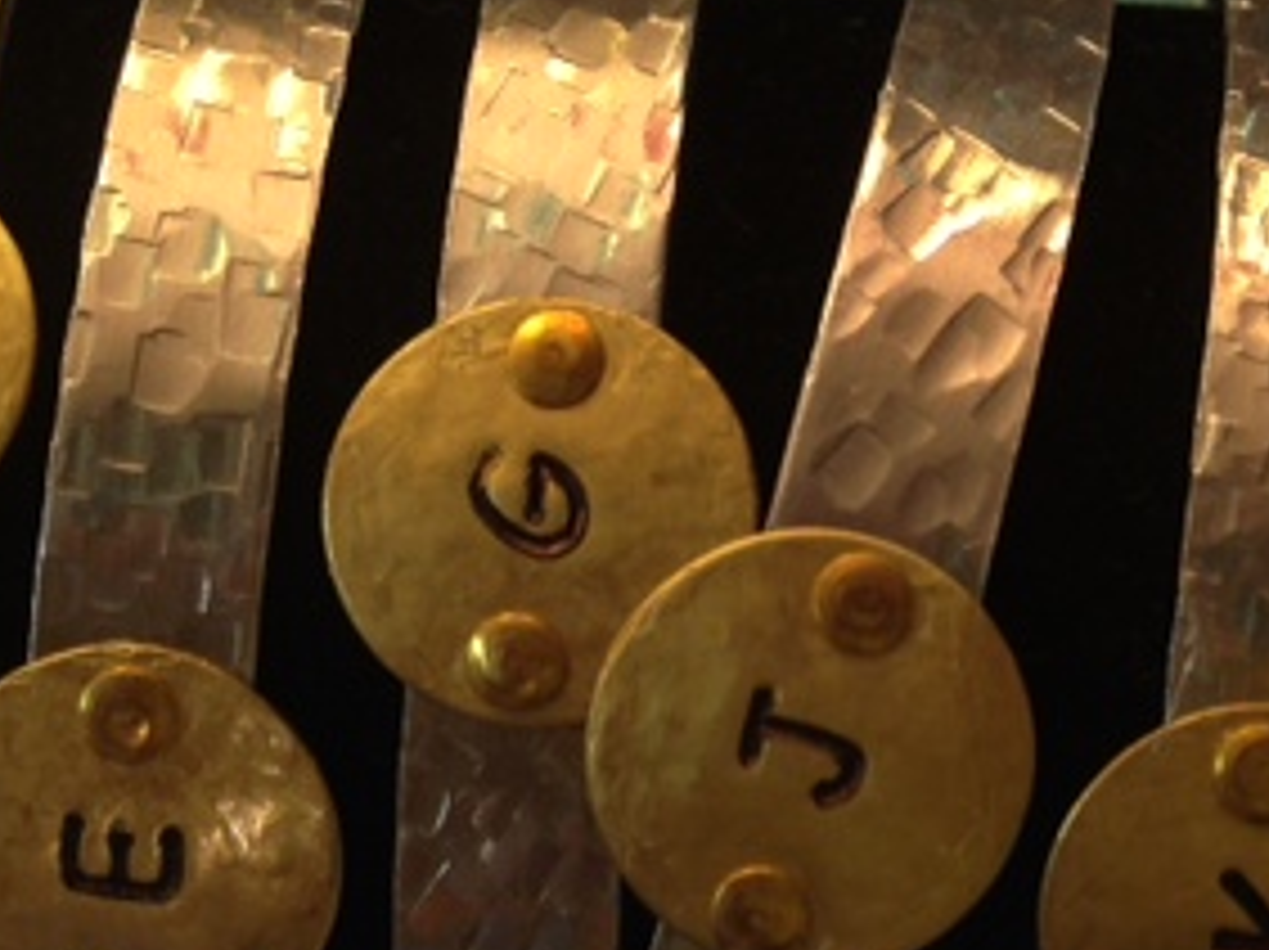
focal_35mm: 75
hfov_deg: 26.0
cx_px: 670
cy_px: 729
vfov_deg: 19.5
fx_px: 2747
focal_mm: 4.12
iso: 50
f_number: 2.4
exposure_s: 1/20
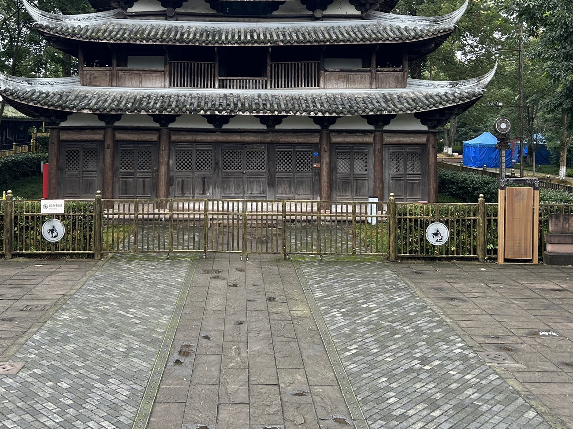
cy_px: 109
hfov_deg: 46.6
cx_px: 239
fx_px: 662
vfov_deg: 35.2
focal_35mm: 40
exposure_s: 1/164
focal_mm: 5.7
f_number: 1.5
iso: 50
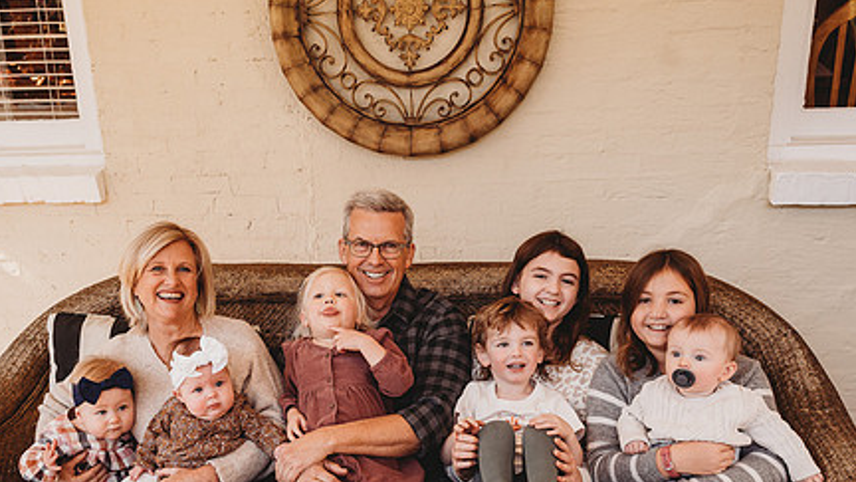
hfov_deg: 56.6
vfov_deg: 33.1
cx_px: 401
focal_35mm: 35
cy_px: 362
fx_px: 794
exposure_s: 1/200
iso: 250
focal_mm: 24
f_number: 4.5
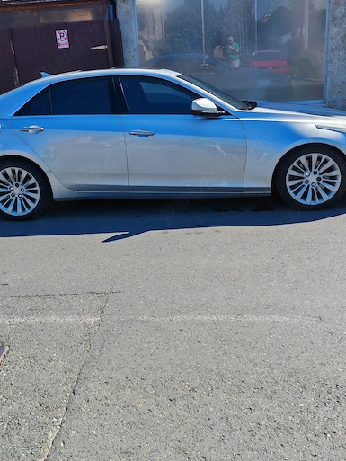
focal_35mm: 39
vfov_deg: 47.8
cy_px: 207
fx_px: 520
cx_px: 153
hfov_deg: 36.8
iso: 50
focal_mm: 5.3
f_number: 1.9
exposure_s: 1/1300
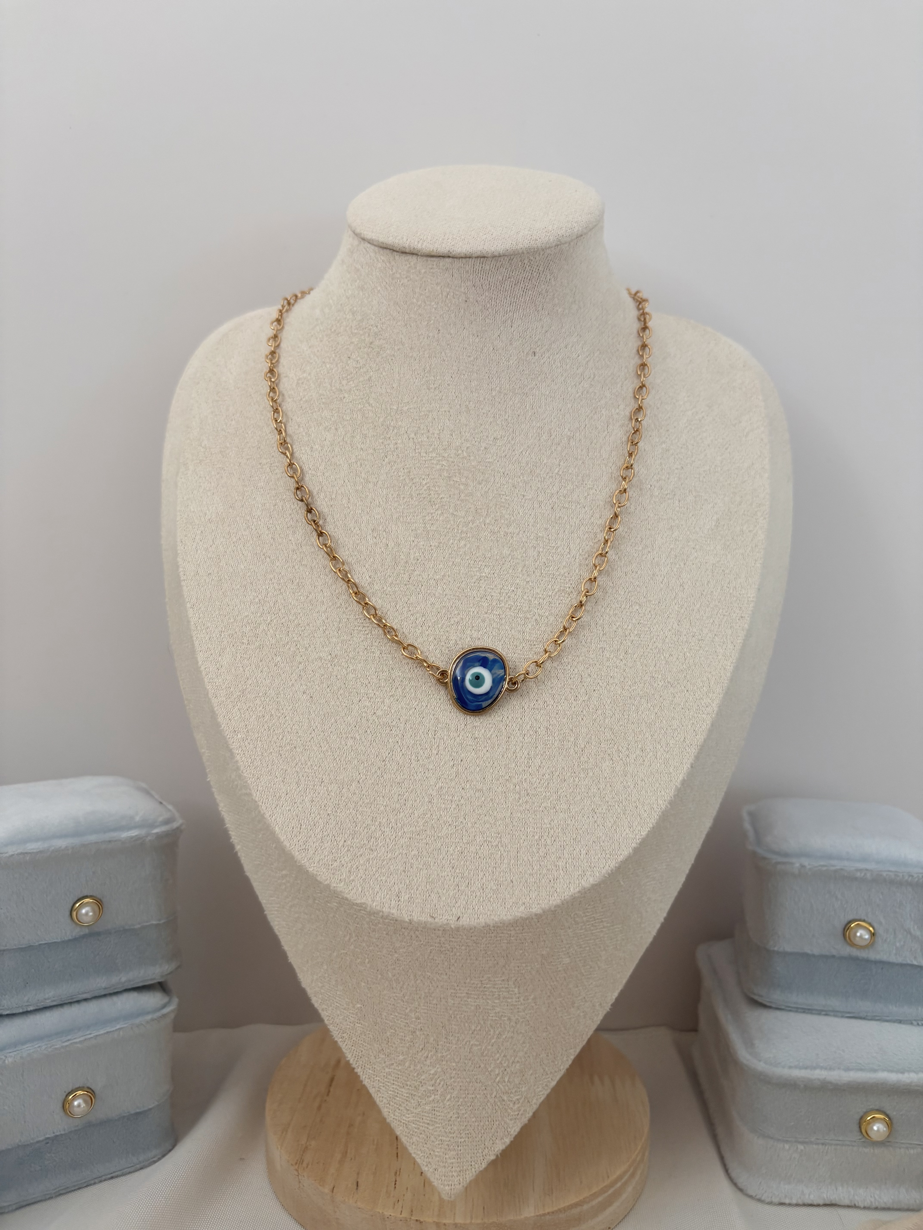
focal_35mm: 26
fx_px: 924
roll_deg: -1.5
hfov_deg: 53.1
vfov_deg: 67.3
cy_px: 615
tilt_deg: -2.4
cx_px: 462
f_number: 1.6
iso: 100
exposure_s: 1/50
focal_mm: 5.96
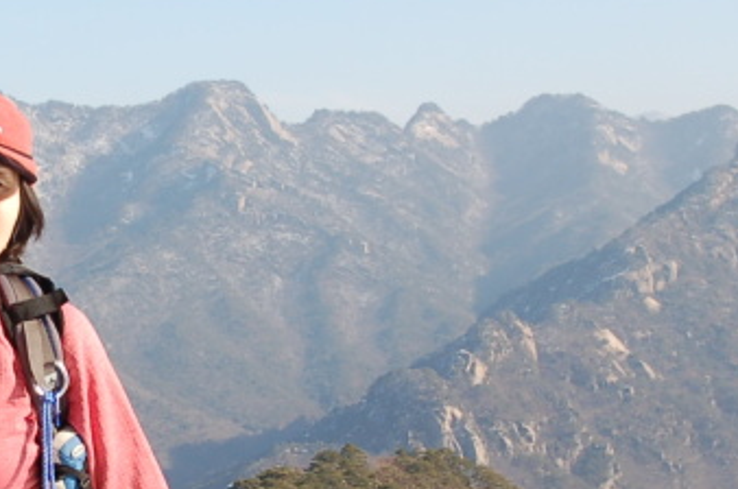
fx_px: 2414
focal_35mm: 118
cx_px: 0
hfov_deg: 17.0
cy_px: 307
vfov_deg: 11.6
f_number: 8
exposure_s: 1/250
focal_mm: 26
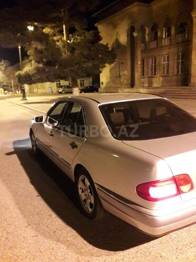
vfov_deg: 63.4
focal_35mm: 28
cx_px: 98
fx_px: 211
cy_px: 131
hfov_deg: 49.7
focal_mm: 3.7
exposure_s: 1/17
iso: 800
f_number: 1.9
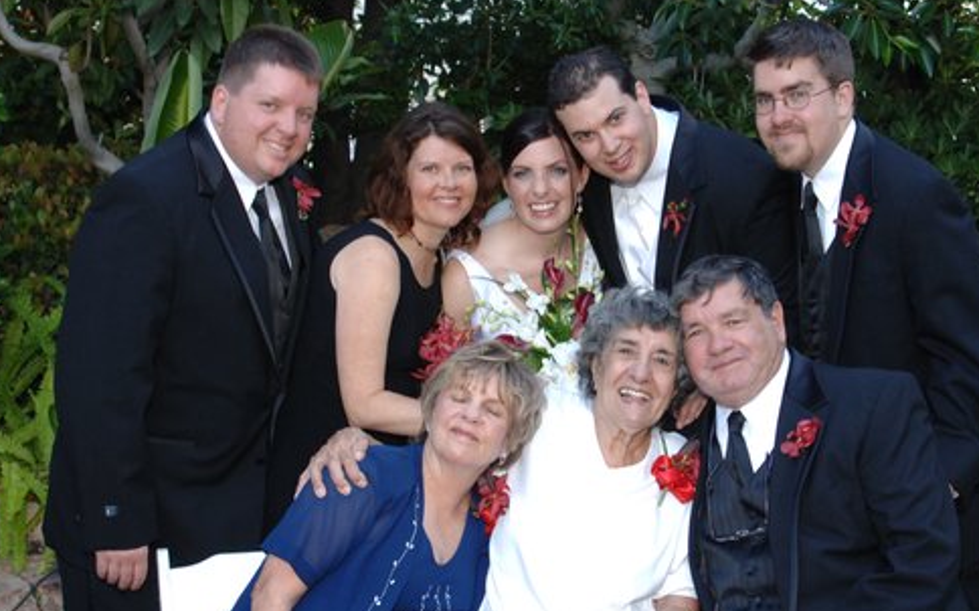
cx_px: 522
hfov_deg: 29.1
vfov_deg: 18.4
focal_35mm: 71
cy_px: 341
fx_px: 1885
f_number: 5.6
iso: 400
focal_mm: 35
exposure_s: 1/50
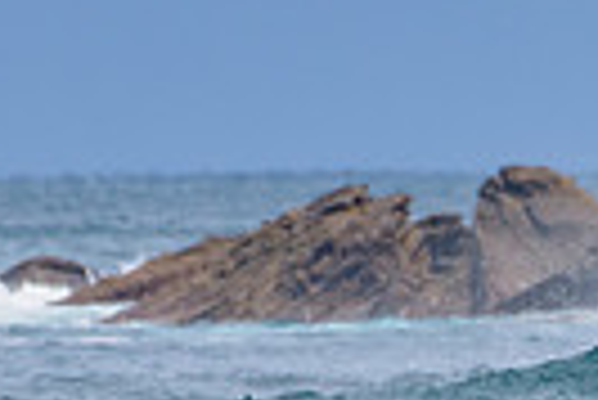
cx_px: 772
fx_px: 44433
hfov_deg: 0.8
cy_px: 472
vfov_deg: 0.5
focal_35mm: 2672
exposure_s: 1/2000
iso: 160
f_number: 5.6
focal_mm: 500
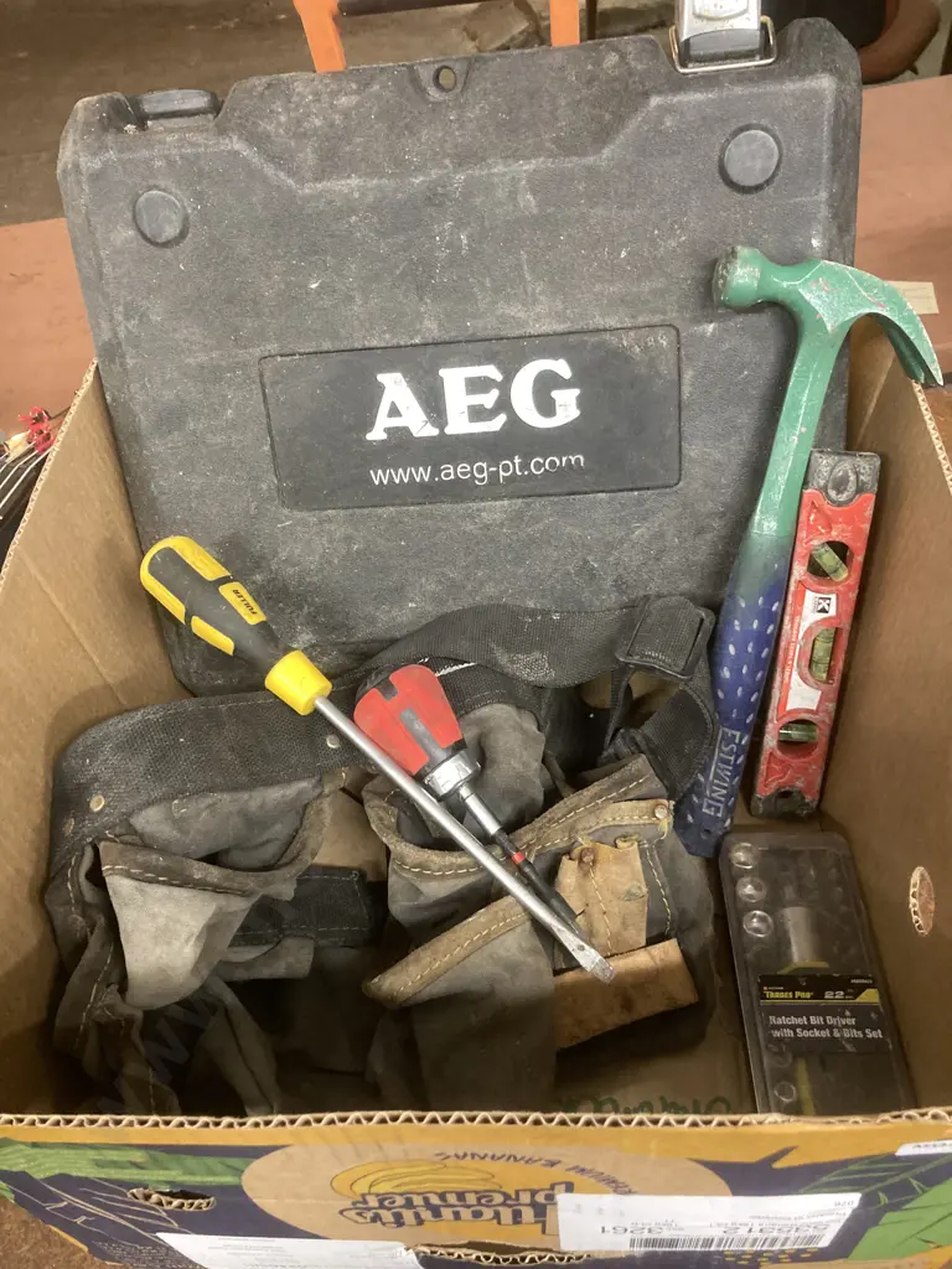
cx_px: 476
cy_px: 634
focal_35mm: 28
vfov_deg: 63.4
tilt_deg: -46.3
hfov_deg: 49.7
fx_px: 1027
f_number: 1.8
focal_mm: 3.99
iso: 320
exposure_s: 1/33
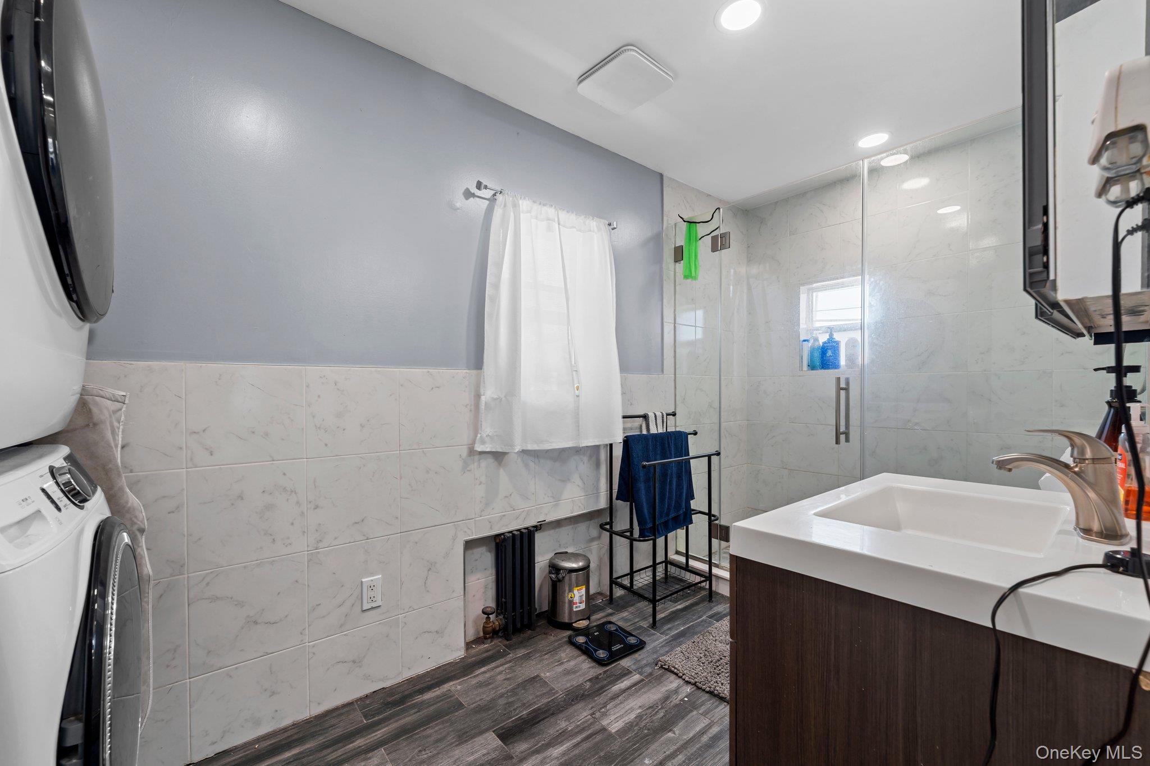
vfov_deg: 81.2
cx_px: 575
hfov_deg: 104.3
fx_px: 447
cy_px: 383
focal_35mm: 14
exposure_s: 1/2.5
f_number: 10
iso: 200
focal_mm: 14
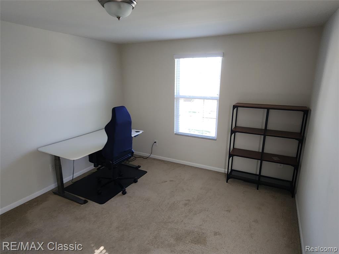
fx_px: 127
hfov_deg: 106.2
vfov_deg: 89.9
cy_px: 127
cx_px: 170
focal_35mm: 13
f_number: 2.2
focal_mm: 2.2
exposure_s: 1/60
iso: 125
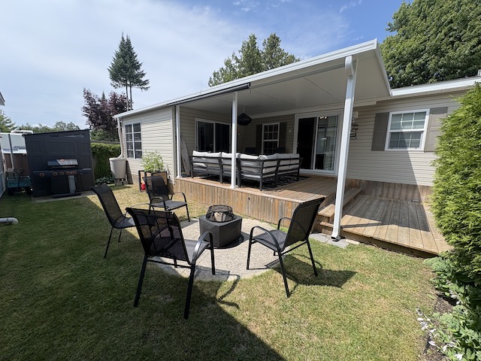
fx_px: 195
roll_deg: -1.0
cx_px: 240
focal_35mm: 14
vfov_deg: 85.7
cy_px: 180
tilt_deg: -8.1
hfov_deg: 102.1
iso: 50
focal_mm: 2.22
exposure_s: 1/1178
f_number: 2.2
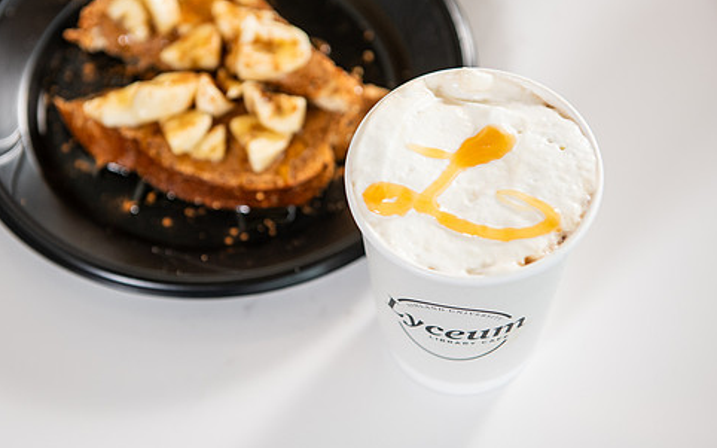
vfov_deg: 17.1
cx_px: 321
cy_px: 197
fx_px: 1485
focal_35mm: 76
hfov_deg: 27.1
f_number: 4
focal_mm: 62
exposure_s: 1/200
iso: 400
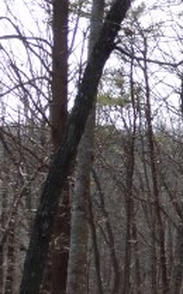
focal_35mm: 98
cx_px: 443
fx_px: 782
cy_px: 204
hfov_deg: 11.1
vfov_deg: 21.1
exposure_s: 1/250
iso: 100
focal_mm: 4.3
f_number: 4
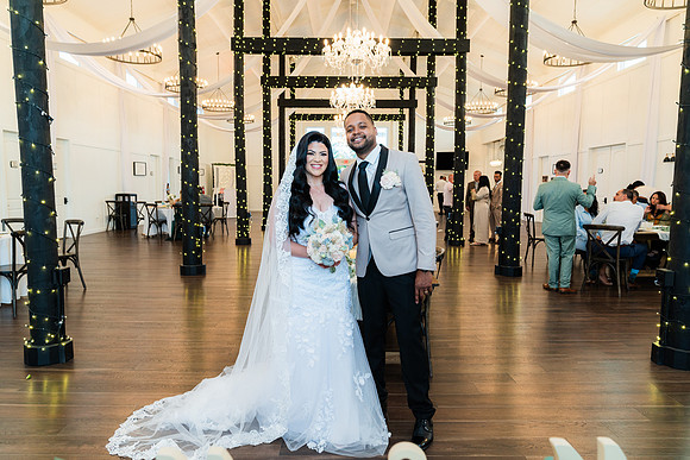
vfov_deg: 52.3
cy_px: 230
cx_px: 345
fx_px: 469
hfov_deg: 72.7
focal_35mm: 24
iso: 400
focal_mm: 24
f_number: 4
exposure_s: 1/60
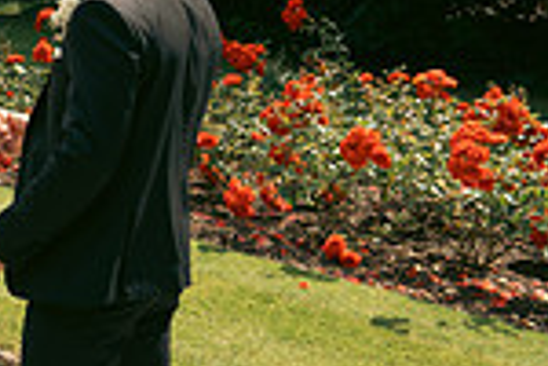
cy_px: -2
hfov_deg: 17.8
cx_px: -427
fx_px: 1416
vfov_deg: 14.5
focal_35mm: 93
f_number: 5
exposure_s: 1/160
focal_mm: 24
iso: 50
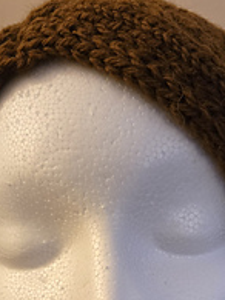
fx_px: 512
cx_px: 119
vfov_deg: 29.6
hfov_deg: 24.8
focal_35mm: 59
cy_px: 328
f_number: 1.8
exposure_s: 1/60
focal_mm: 5.4
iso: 500
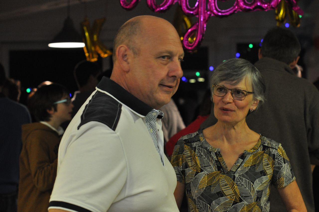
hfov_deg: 27.0
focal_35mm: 75
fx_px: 664
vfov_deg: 18.1
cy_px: 106
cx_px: 160
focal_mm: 50
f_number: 4
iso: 1600
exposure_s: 1/60
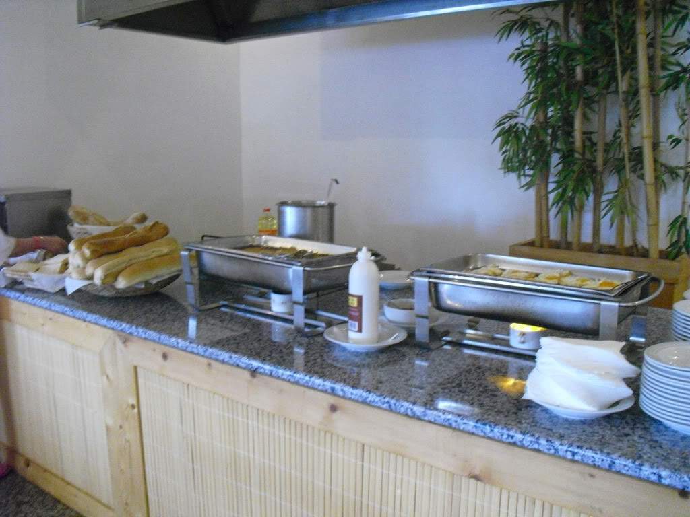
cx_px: 345
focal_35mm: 36
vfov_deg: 39.7
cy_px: 258
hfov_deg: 51.4
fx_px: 718
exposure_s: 1/20
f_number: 3.1
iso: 800
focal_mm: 6.3
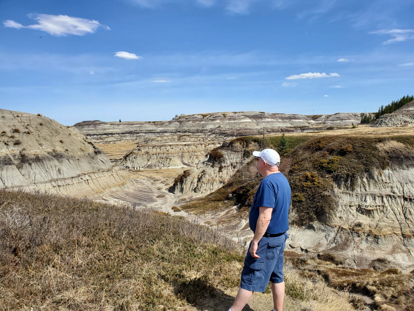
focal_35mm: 26
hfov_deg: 67.3
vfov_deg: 53.1
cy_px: 156
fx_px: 311
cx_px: 207
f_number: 2.4
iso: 50
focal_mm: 4.3
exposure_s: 1/1707
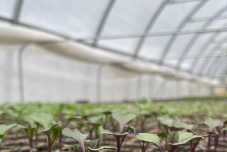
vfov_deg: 27.1
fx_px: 296
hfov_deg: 41.7
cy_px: 152
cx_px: 93
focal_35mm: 47
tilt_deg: -10.3
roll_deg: +0.8
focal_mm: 4.2
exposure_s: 1/2618
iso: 32
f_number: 1.6
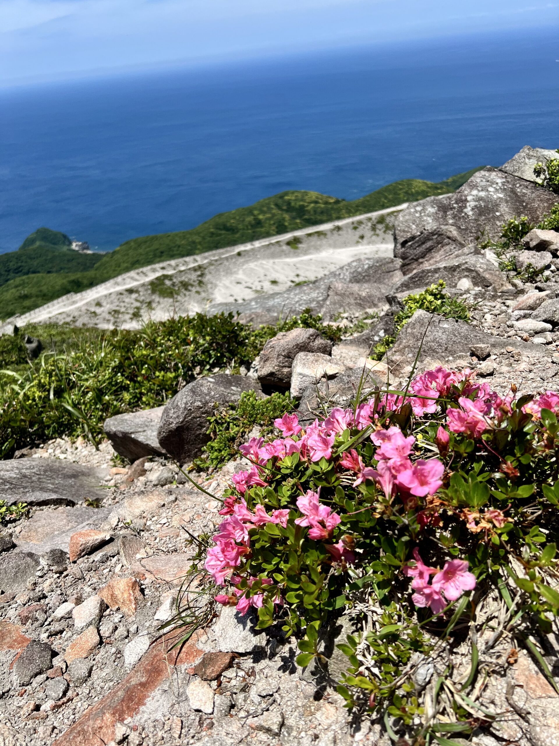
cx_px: 280
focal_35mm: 26
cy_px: 373
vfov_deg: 67.3
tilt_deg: -29.5
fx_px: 560
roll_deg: +6.7
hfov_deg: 53.1
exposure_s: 1/4630
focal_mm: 5.7
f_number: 1.5
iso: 50
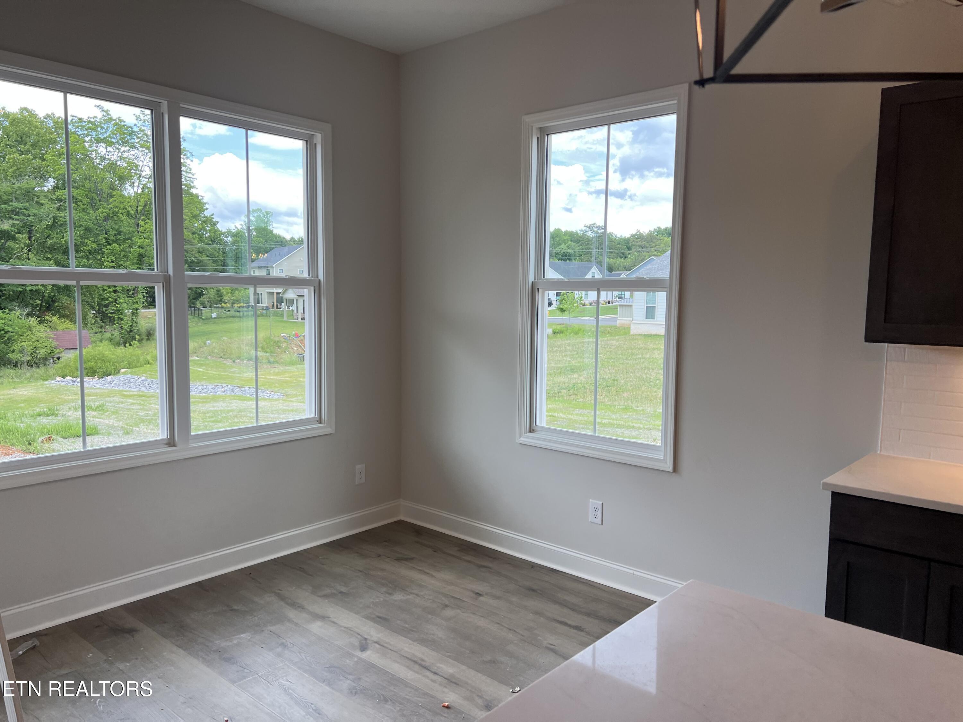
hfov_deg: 67.3
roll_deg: -1.2
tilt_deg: -6.5
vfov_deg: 53.1
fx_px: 723
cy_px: 361
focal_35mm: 26
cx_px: 482
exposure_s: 1/511
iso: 50
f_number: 1.5
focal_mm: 5.7
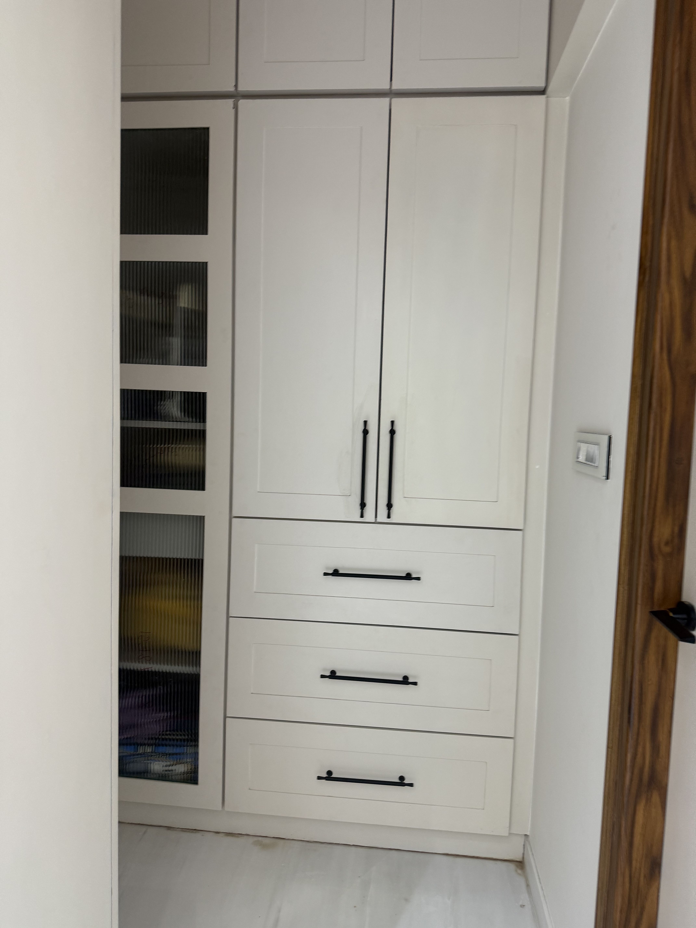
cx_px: 348
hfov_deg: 56.8
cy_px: 464
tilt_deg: -6.9
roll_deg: -2.2
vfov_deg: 71.6
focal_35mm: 24
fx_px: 643
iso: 125
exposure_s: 1/50
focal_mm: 6.76
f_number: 1.78
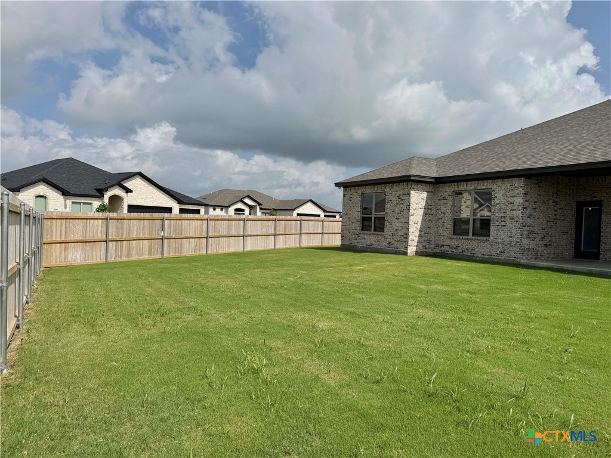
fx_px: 424
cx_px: 306
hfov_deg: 71.6
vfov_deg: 56.8
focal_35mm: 24
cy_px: 229
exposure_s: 1/9009
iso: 80
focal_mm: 6.76
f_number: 1.78
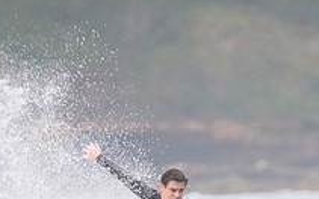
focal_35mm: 2242
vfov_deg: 0.6
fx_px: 19497
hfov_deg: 0.9
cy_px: 251
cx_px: 181
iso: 2000
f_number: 11
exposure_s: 1/320
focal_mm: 800
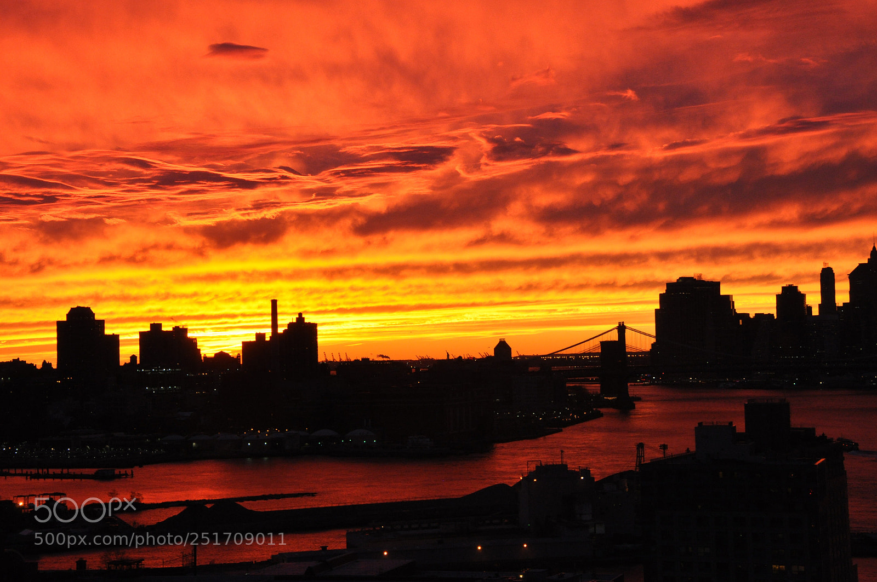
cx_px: 438
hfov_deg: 28.1
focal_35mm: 72
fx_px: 1752
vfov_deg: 18.9
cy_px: 291
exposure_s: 1/100
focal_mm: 48
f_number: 10
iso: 800
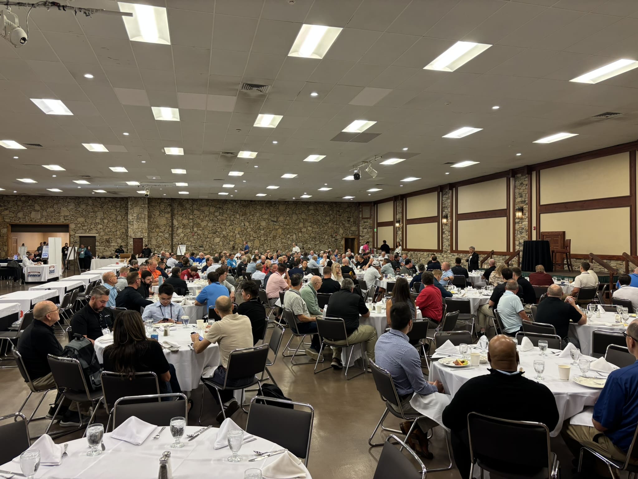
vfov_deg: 53.1
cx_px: 319
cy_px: 240
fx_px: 479
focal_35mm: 26
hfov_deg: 67.3
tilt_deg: +1.0
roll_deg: +0.9
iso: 125
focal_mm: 5.96
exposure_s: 1/60
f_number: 1.6
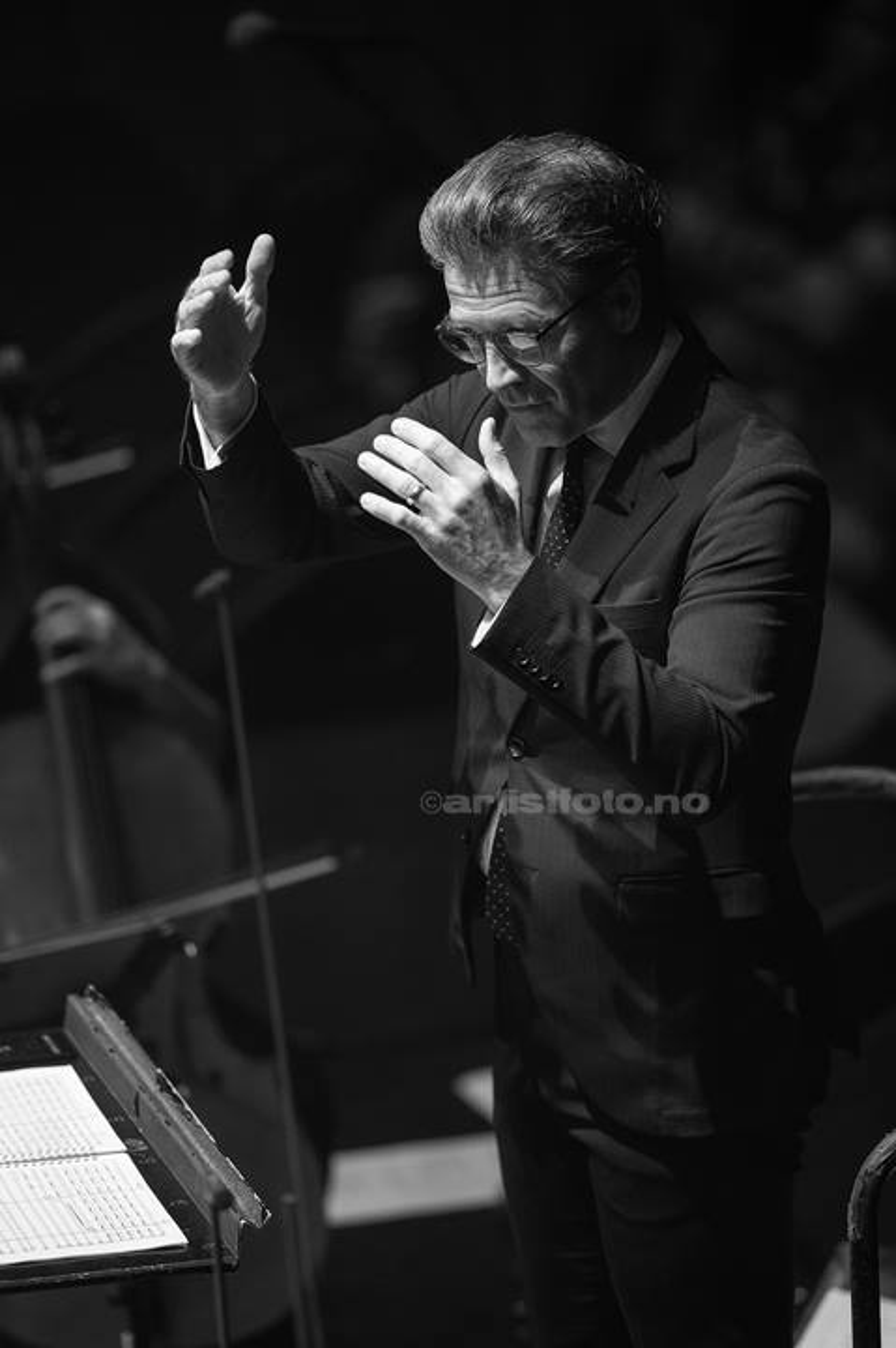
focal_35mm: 300
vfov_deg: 6.9
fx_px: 11215
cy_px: 674
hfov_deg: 4.6
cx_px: 448
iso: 2000
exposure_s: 1/1000
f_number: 2.8
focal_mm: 300
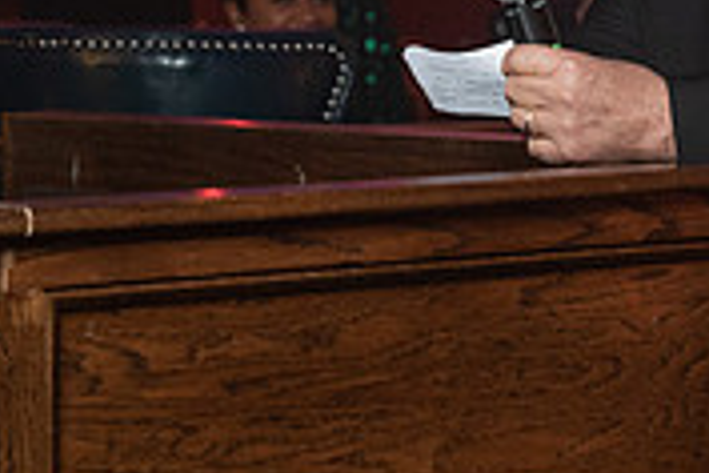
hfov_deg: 9.7
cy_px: 18
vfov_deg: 6.5
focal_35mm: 210
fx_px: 4136
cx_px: 780
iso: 2000
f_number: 4
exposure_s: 1/125
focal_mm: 63
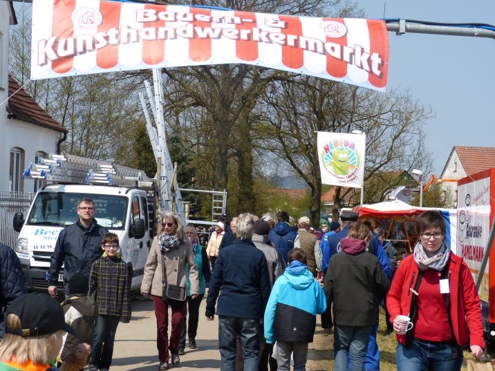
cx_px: 225
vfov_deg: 19.4
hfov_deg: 25.6
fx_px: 1087
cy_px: 165
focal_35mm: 76
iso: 100
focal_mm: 12.1
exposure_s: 1/1300
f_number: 4
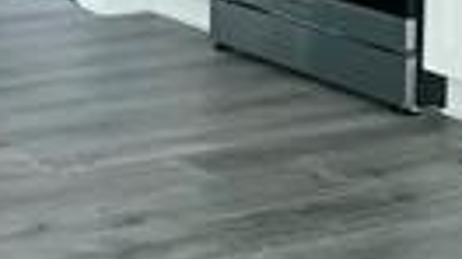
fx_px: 1346
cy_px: -298
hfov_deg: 18.0
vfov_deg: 10.0
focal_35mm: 110
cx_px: -158
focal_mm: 2.2
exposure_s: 1/120
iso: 200
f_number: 1.9
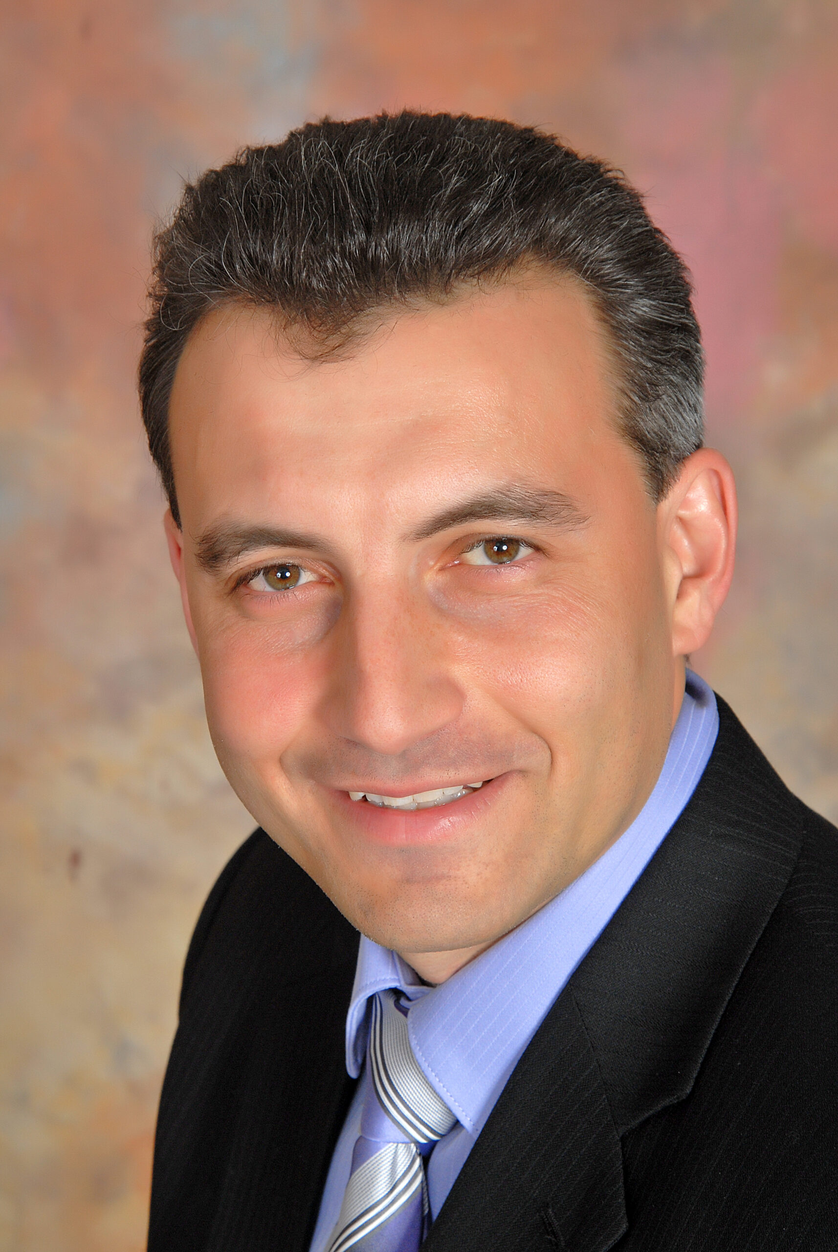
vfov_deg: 19.4
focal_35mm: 105
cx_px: 419
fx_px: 3655
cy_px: 626
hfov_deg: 13.1
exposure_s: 1/250
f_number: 10
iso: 250
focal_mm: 70
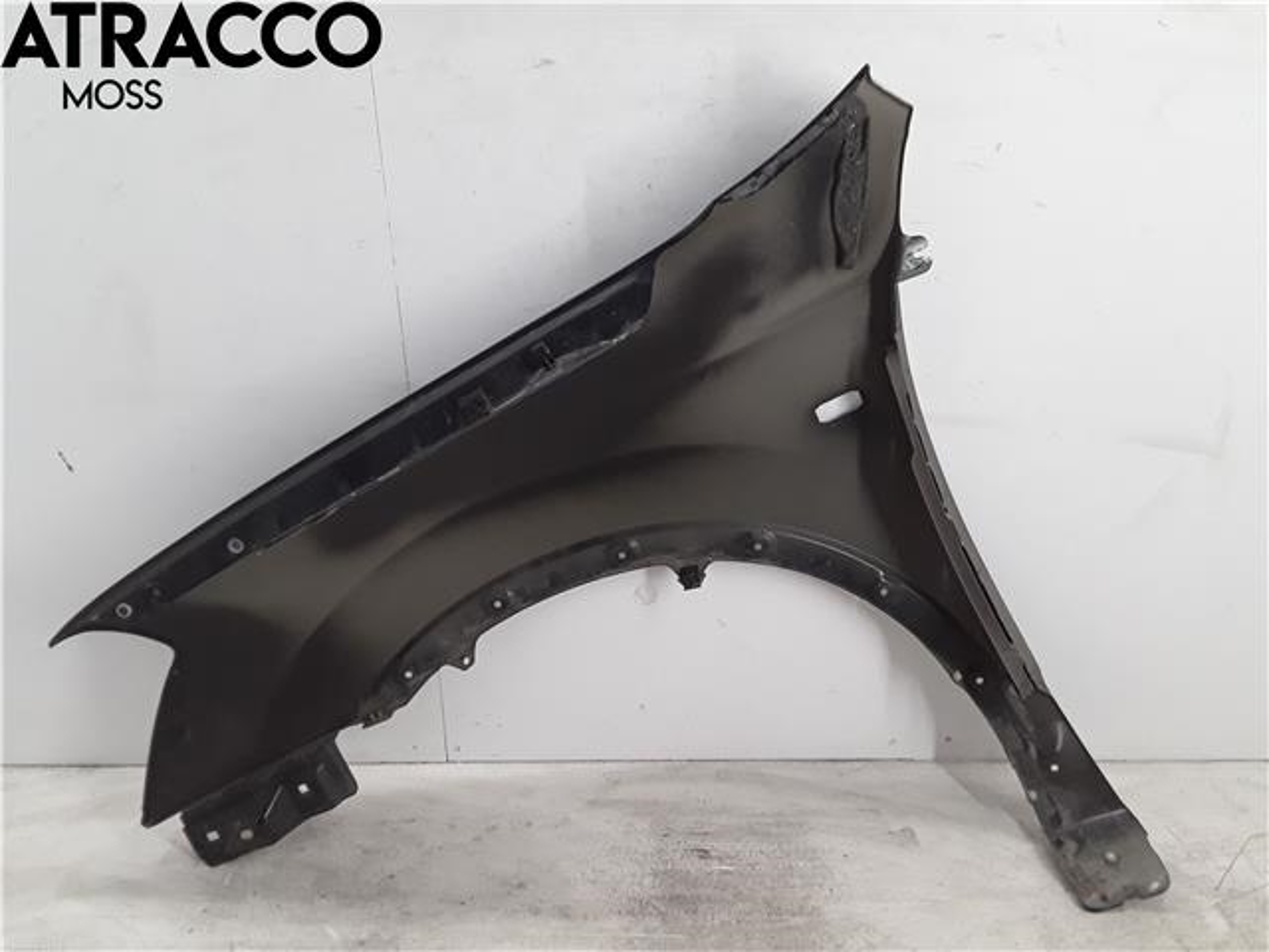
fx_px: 1026
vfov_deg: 49.7
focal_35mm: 28
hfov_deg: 63.4
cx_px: 634
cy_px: 476
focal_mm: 2.91
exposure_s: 1/100
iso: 80
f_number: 1.9
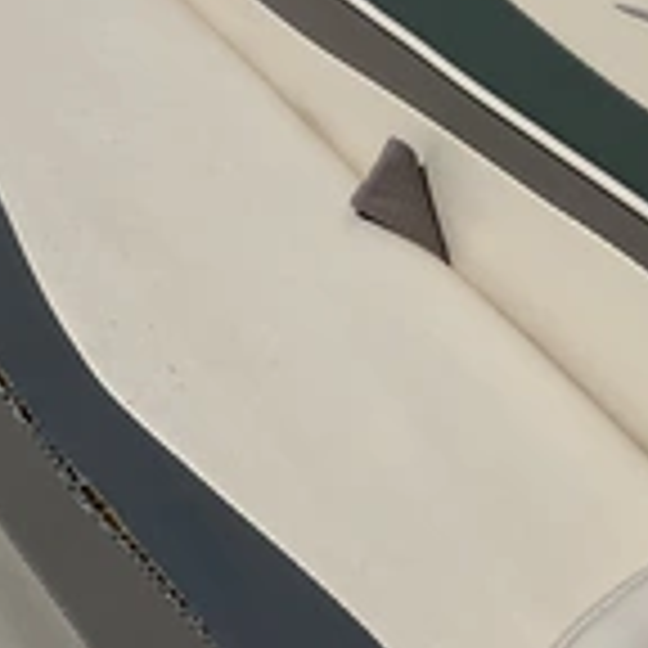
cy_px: 423
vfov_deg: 24.2
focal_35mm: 71
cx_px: 27
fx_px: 1504
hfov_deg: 23.5
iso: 25
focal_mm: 3
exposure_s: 1/10204
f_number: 1.8
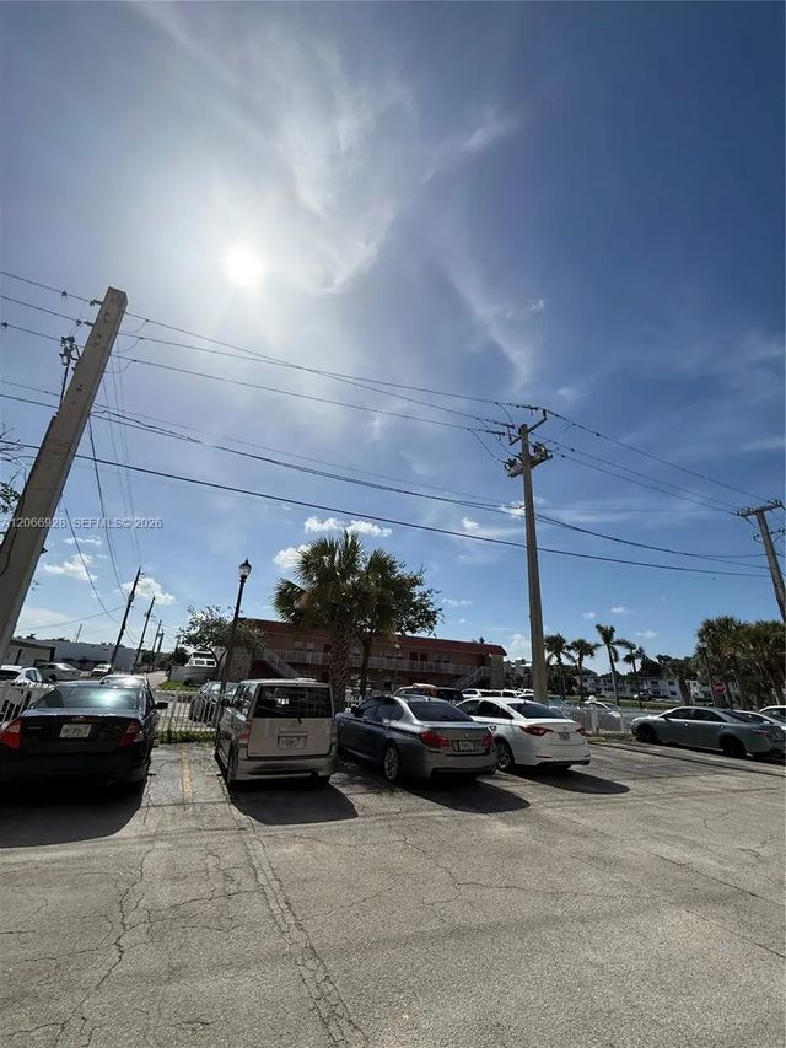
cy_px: 524
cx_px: 393
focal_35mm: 14
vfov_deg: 102.1
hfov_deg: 85.7
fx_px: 424
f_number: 2.2
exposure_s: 1/5155
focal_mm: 2.22
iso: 50
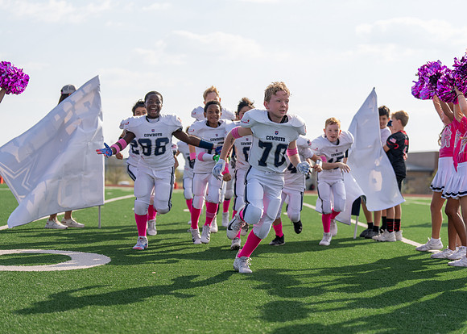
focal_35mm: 73
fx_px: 973
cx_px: 234
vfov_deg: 19.4
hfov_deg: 27.0
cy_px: 167
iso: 100
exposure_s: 1/1250
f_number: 2.8
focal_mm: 70
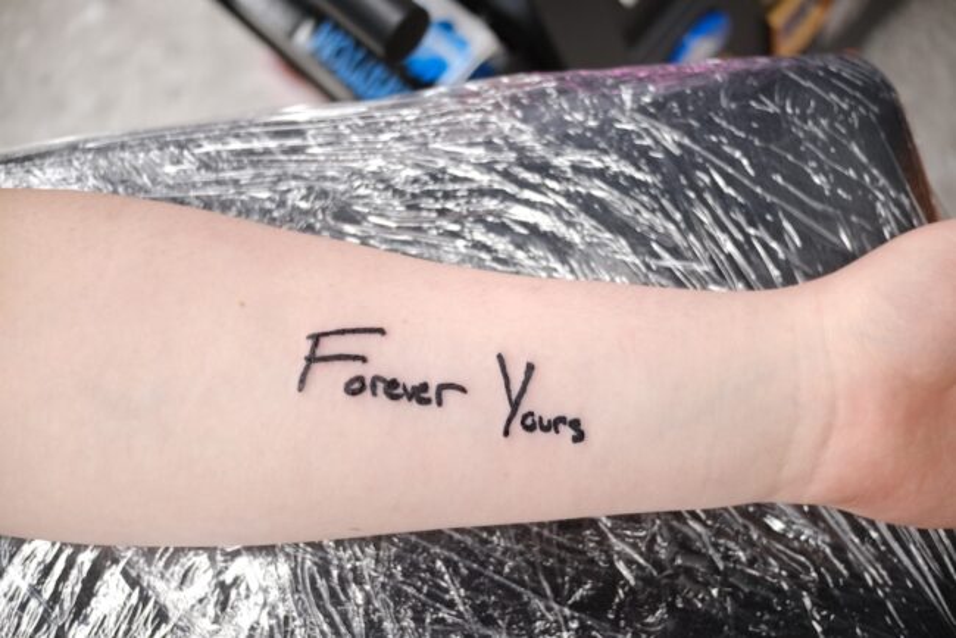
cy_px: 319
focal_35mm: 41
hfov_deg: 47.4
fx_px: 1089
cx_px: 478
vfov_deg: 32.7
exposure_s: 1/125
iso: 1600
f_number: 2.8
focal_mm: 27
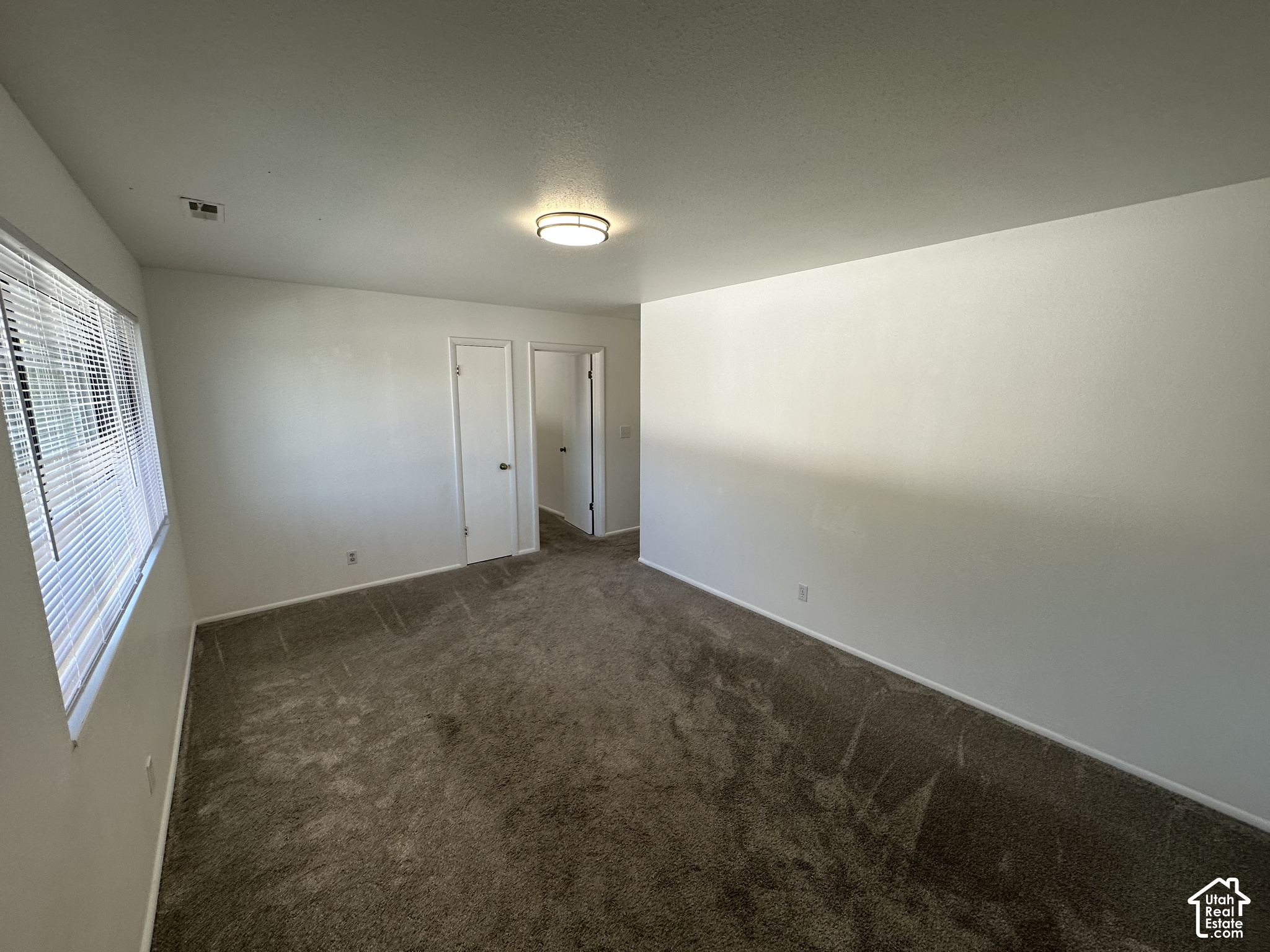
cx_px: 635
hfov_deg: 102.1
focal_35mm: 14
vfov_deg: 85.7
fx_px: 514
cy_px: 476
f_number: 2.2
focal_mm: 2.22
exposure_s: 1/120
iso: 64
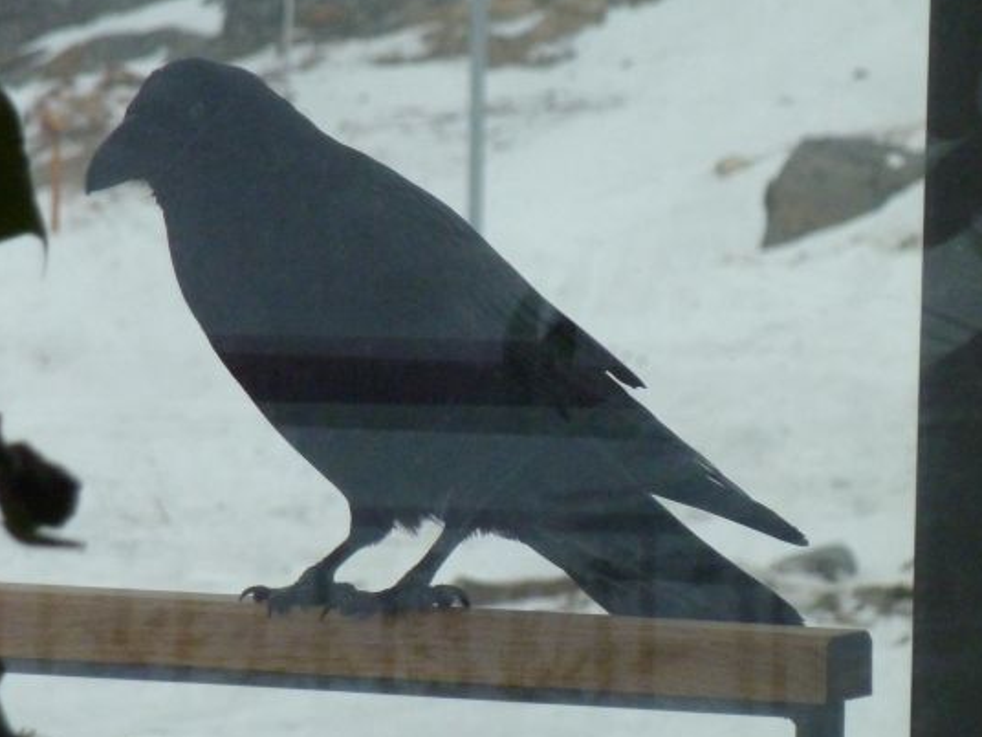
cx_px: 462
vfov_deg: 3.3
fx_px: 12709
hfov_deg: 4.4
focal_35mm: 448
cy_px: 387
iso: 400
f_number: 4.9
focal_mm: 49.2
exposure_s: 1/250
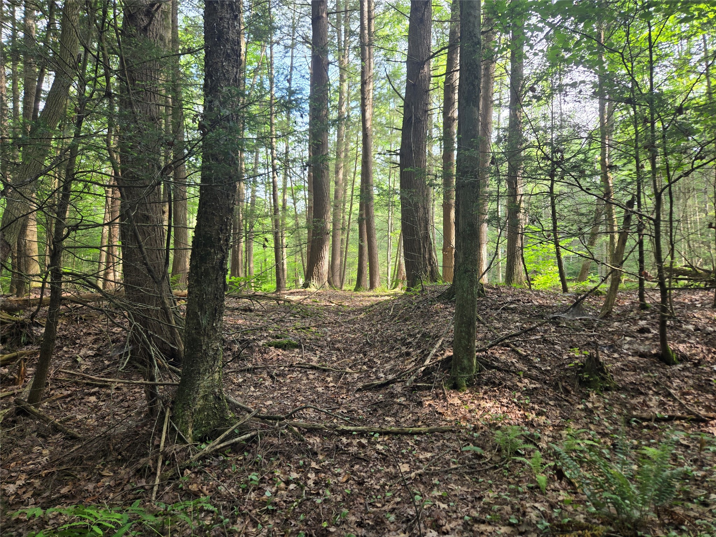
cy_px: 268
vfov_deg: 58.9
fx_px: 476
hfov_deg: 73.9
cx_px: 358
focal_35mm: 23
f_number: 1.8
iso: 64
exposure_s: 1/180
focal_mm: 5.4
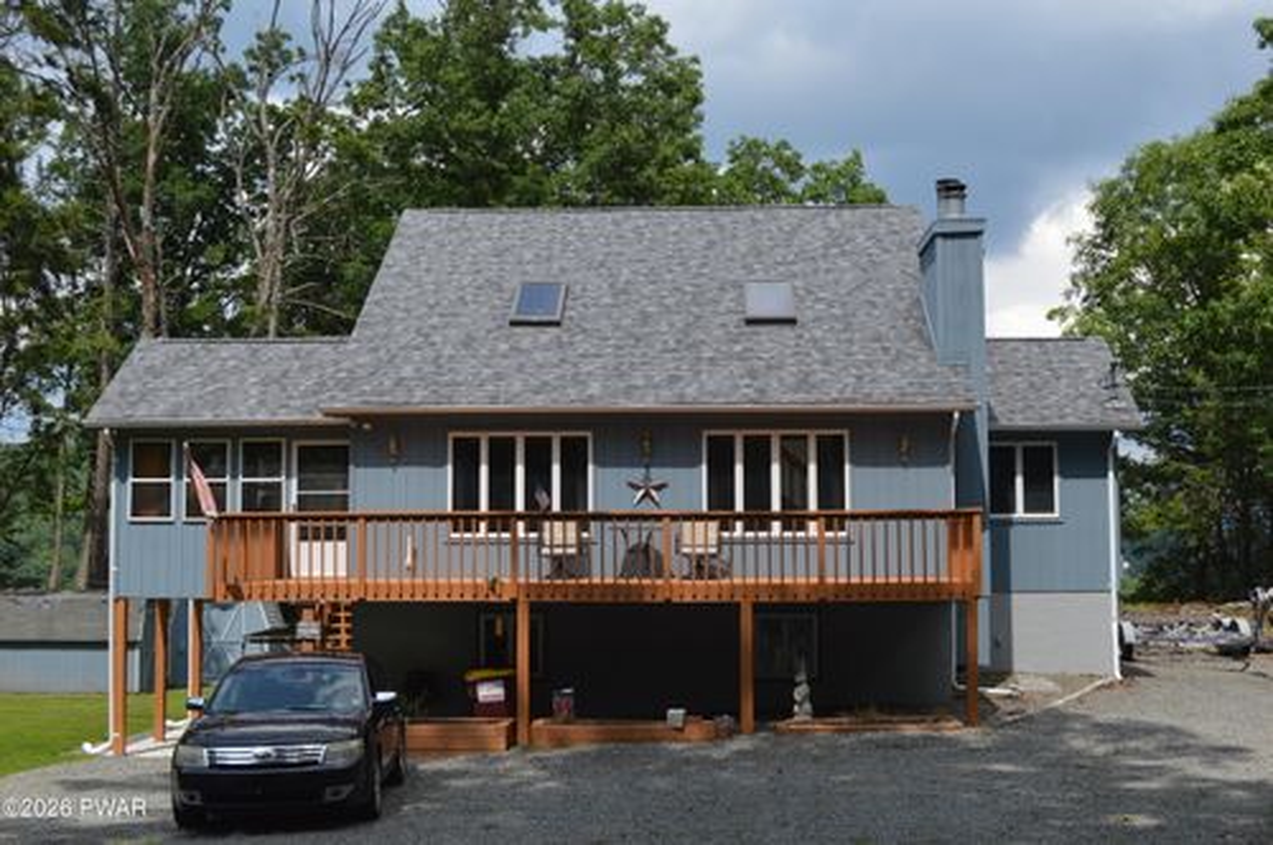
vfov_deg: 30.8
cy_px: 422
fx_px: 1536
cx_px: 636
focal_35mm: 44
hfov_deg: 45.0
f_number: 8
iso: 100
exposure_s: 1/250
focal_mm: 29
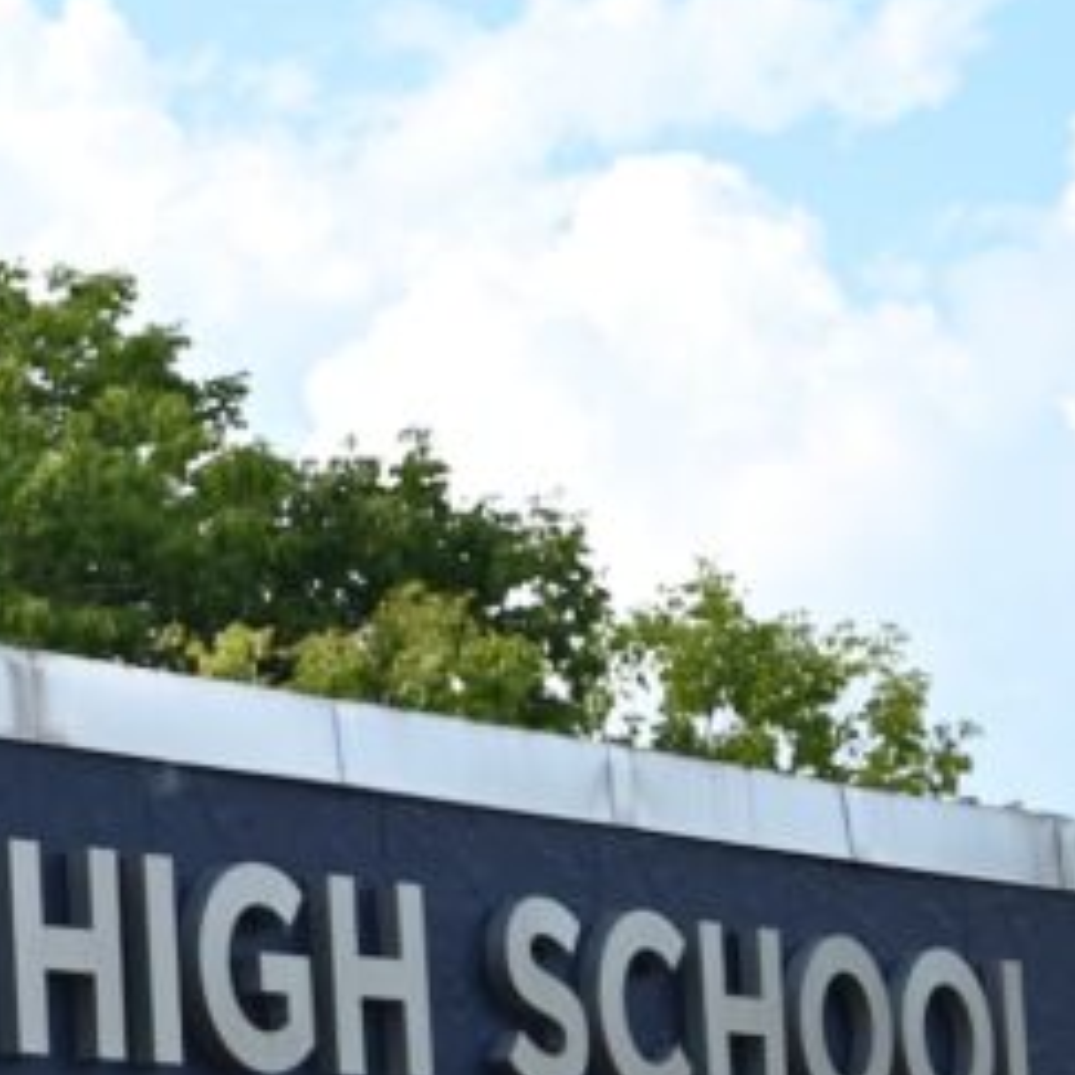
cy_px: 1128
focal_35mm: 172
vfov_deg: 10.1
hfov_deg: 10.0
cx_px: -234
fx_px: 6043
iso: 125
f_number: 6.3
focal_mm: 48
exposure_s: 1/250
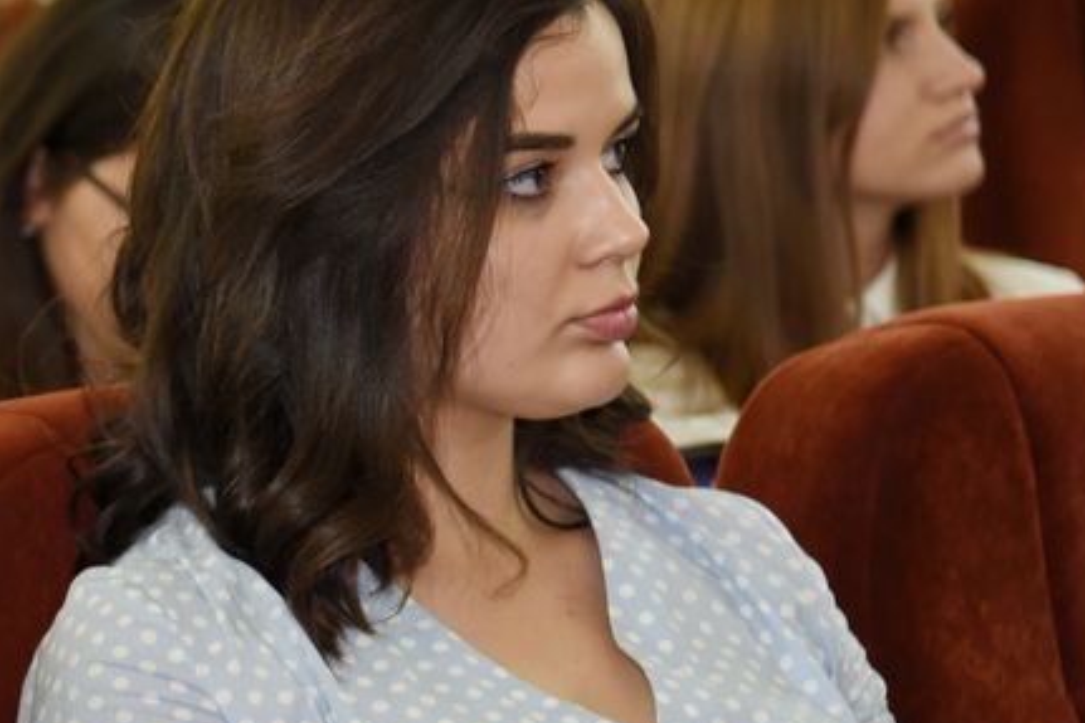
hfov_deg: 6.8
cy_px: 407
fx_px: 9008
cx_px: -539
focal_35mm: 299
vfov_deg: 4.6
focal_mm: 92
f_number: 4
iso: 1000
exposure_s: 1/200
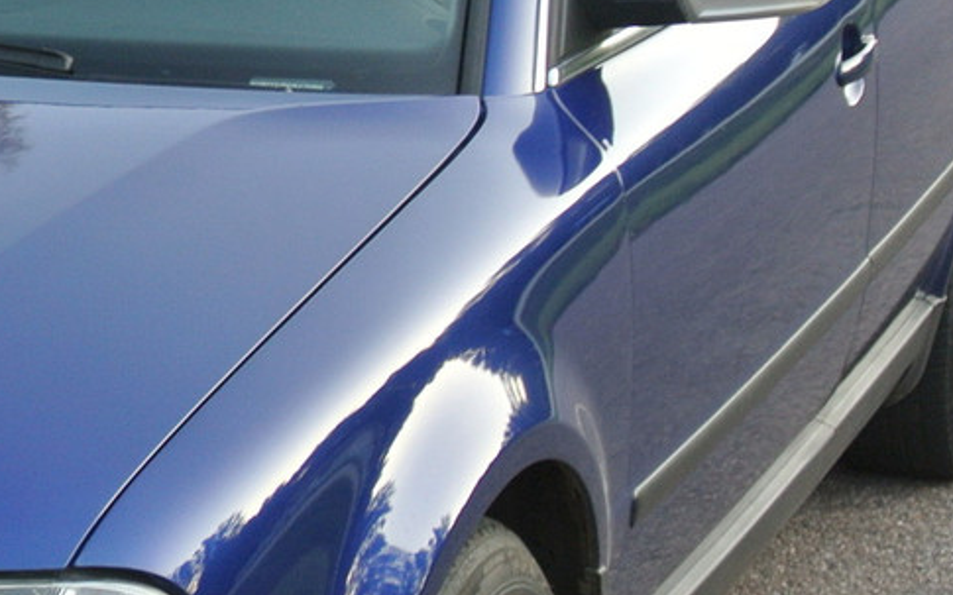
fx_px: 3843
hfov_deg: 13.6
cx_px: -263
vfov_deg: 8.8
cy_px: 455
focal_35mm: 148
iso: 200
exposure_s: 1/60
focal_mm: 16.3
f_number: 4.2
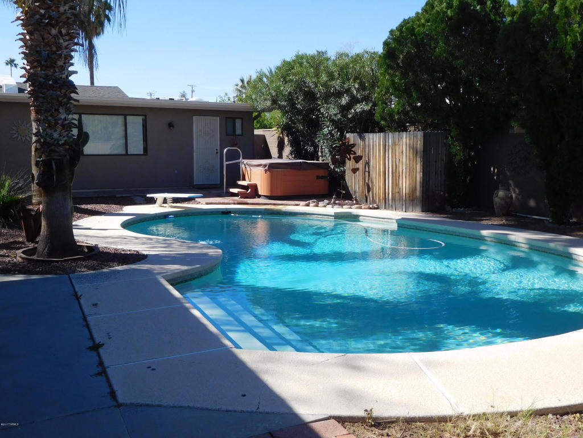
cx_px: 292
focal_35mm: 32
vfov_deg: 44.2
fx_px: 539
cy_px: 219
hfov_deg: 56.8
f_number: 3.6
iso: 125
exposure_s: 1/800
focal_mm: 5.7
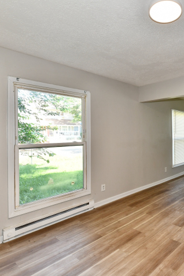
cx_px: 159
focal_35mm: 22
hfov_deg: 51.7
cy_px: 137
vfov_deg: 78.6
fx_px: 169
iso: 640
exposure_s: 1/80
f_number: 6.3
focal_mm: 14
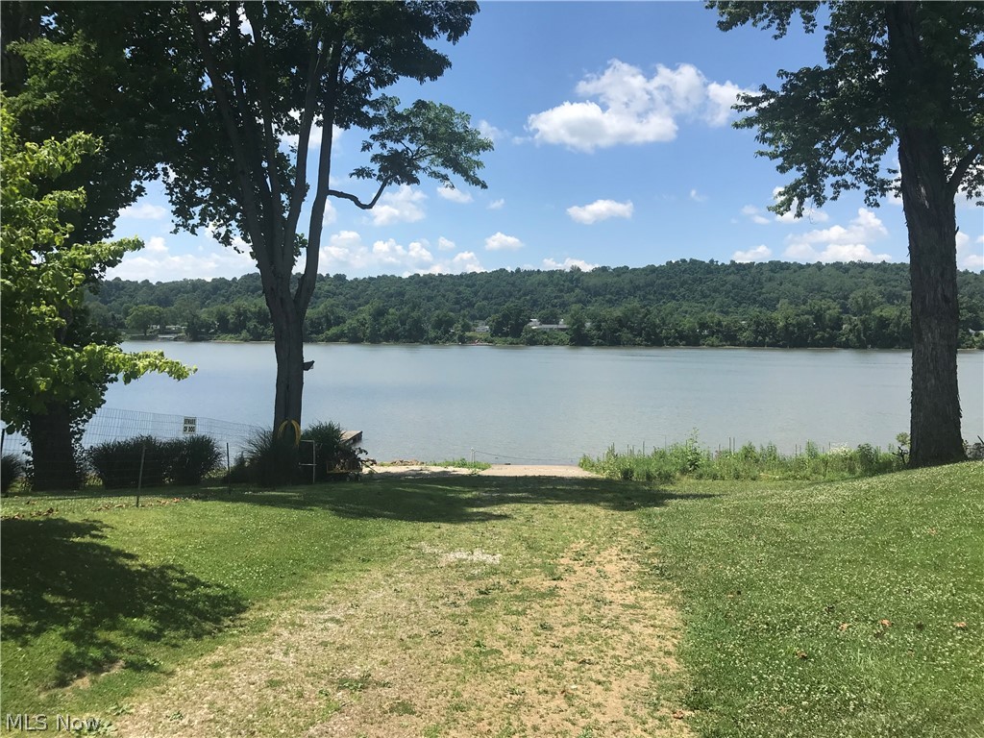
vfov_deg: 49.7
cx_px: 492
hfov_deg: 63.4
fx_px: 796
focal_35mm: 28
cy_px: 369
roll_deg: -0.6
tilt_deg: -2.0
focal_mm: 3.99
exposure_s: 1/2817
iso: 20
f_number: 1.8
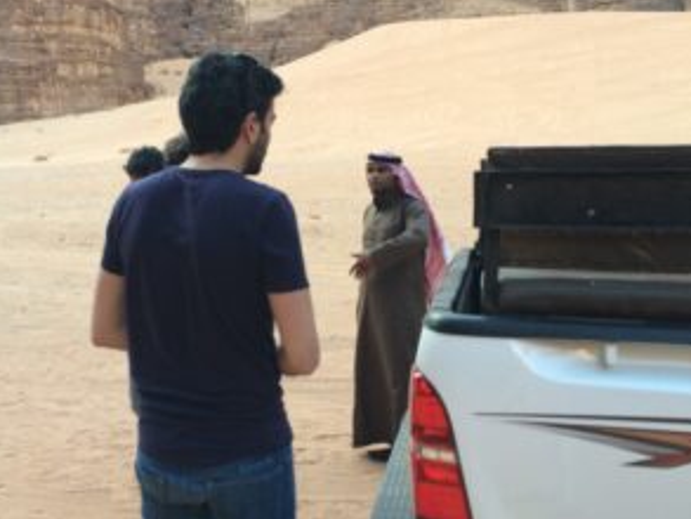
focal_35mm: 41
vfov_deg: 35.1
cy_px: 234
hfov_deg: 45.5
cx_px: 274
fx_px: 819
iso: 64
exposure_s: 1/120
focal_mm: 4.12
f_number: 2.2
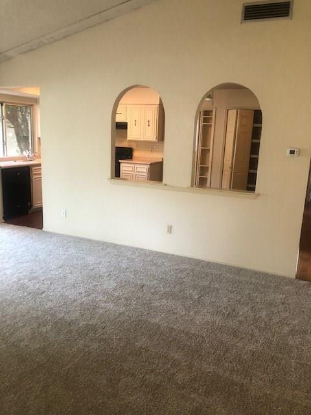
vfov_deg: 63.4
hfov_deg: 49.7
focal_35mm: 28
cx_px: 156
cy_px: 208
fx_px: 335
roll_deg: -2.6
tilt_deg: -14.7
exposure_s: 1/15
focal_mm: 3.99
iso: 40
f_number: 1.8
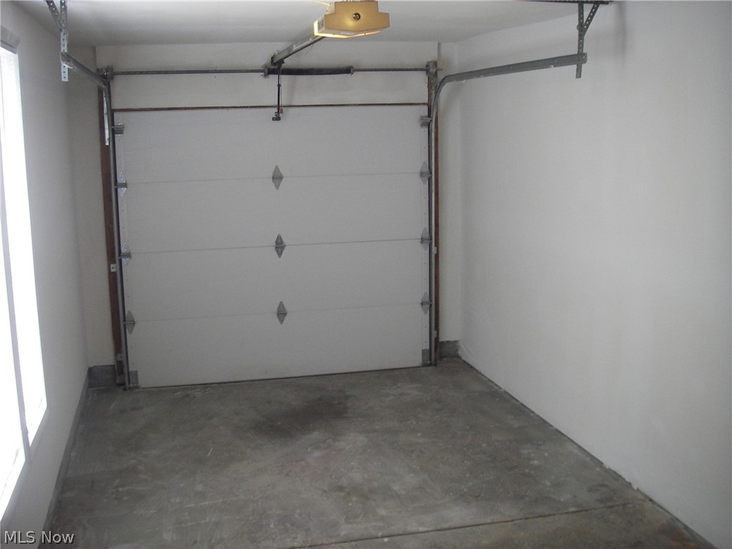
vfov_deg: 37.7
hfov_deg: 49.0
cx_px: 366
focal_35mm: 38
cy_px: 274
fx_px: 804
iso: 100
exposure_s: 1/30
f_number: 3.3
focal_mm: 6.3
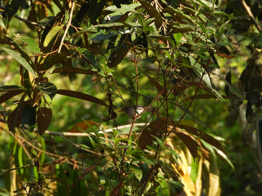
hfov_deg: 2.5
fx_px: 6055
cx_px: 131
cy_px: 98
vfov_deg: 1.9
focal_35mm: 800
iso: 320
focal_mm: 144
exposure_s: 1/500
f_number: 5.6
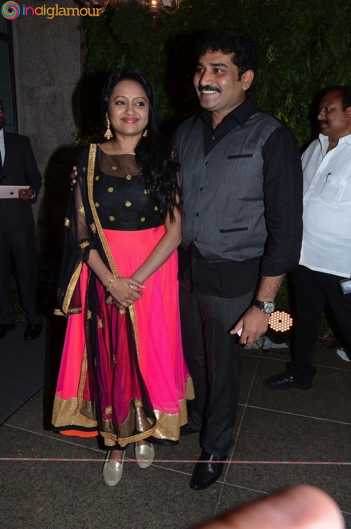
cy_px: 264
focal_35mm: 27
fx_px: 397
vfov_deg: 67.5
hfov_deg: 47.7
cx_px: 176
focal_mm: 18
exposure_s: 1/125
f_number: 9
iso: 500
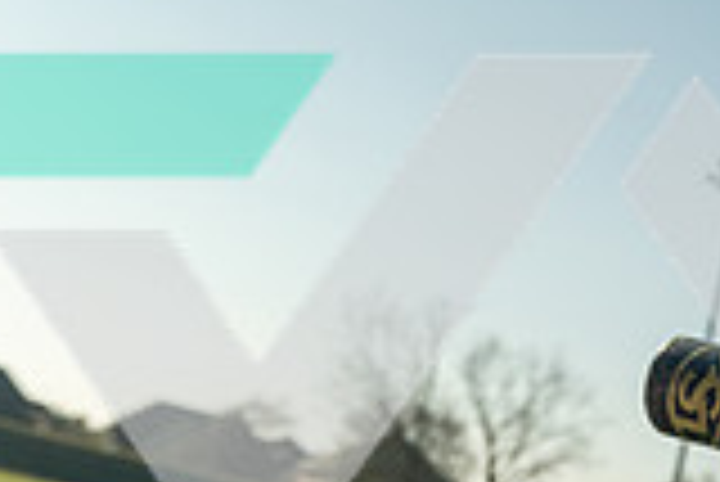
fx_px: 2102
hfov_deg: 17.7
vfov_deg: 12.1
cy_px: 840
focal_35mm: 105
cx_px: 1026
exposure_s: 1/200
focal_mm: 29
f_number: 5
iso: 500
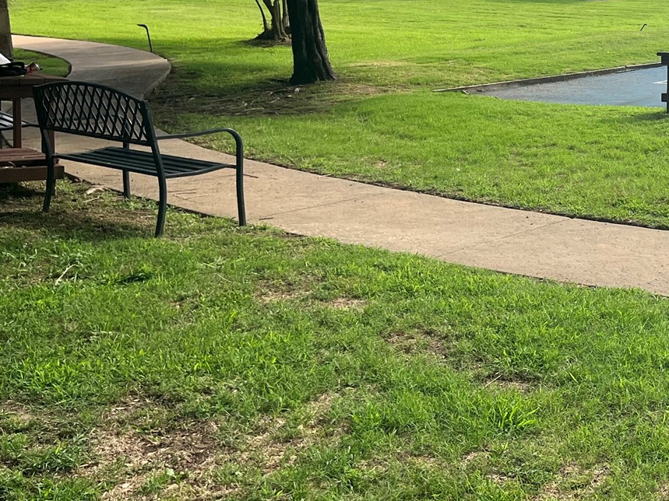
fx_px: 1198
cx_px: 781
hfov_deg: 27.8
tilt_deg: -7.0
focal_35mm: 62
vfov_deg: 23.3
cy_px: 104
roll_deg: +4.0
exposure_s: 1/2101
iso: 50
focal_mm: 5.1
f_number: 1.6
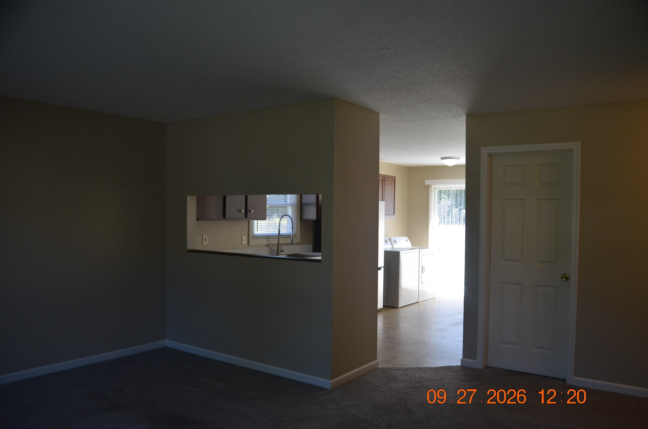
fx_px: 485
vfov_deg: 47.7
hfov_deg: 67.5
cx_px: 324
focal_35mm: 27
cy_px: 214
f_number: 5
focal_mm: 18
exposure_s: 1/100
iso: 400
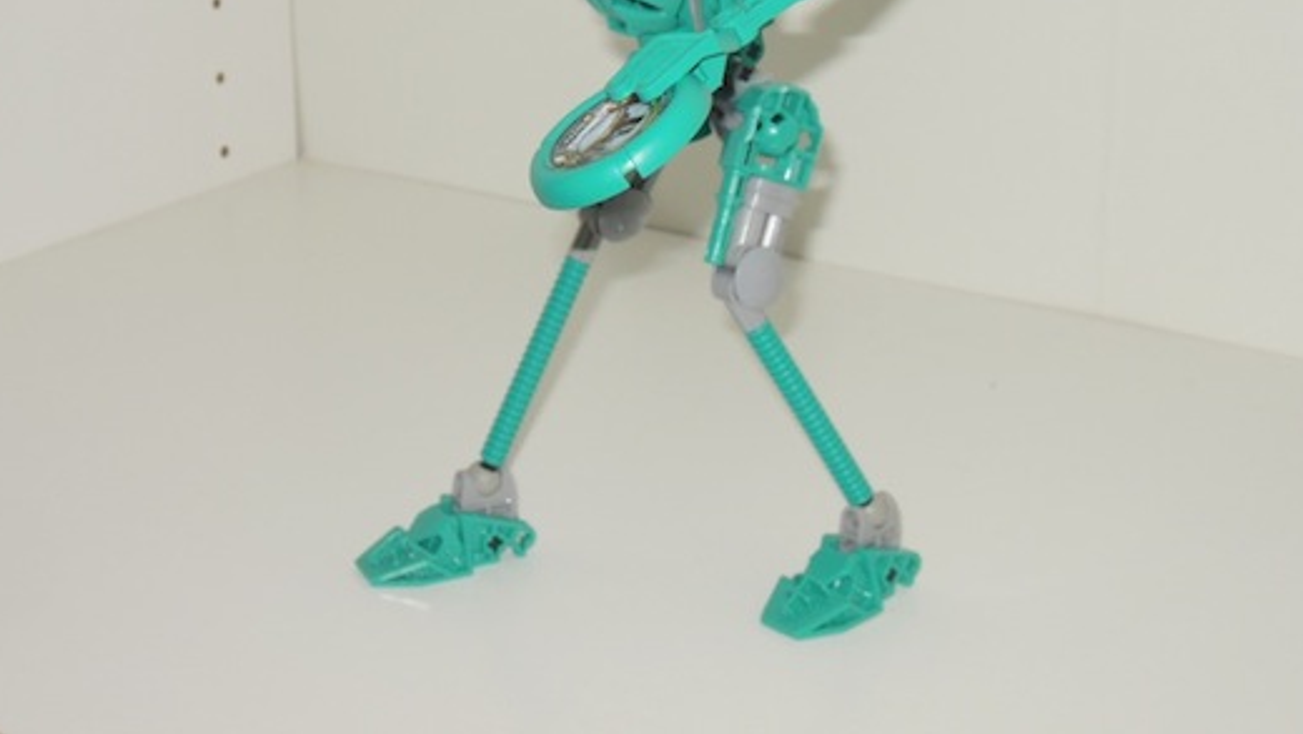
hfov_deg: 31.9
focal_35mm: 66
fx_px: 2281
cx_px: 631
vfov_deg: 18.1
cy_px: 144
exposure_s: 1/60
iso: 125
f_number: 4
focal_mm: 8.9
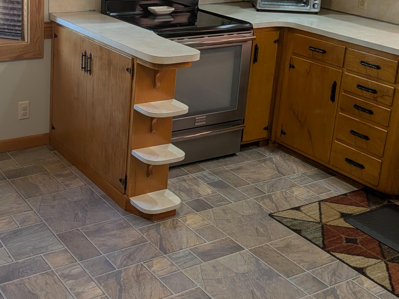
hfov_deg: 37.3
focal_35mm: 50
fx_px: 576
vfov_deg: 28.6
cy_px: 65
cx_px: 105
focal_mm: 4.53
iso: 29
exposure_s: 1/120
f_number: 1.7
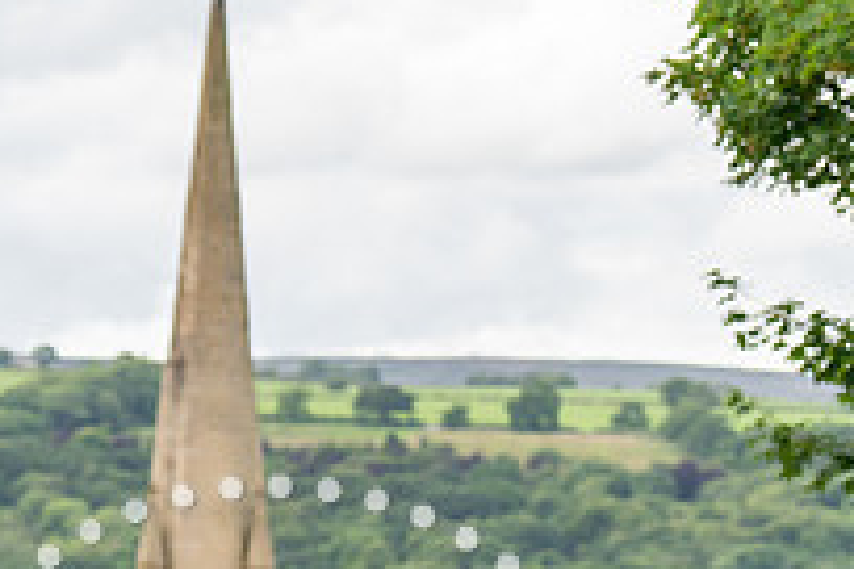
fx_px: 6120
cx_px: 811
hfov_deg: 8.0
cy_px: 422
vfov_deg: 5.3
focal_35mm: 258
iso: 500
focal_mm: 70
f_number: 3.5
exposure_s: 1/500
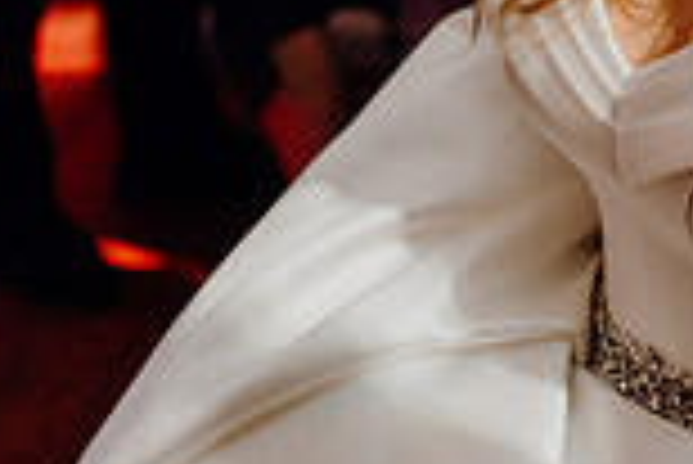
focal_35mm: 177
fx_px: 3410
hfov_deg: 11.3
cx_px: 873
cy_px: -191
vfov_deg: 7.7
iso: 2500
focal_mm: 47
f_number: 3.5
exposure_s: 1/160
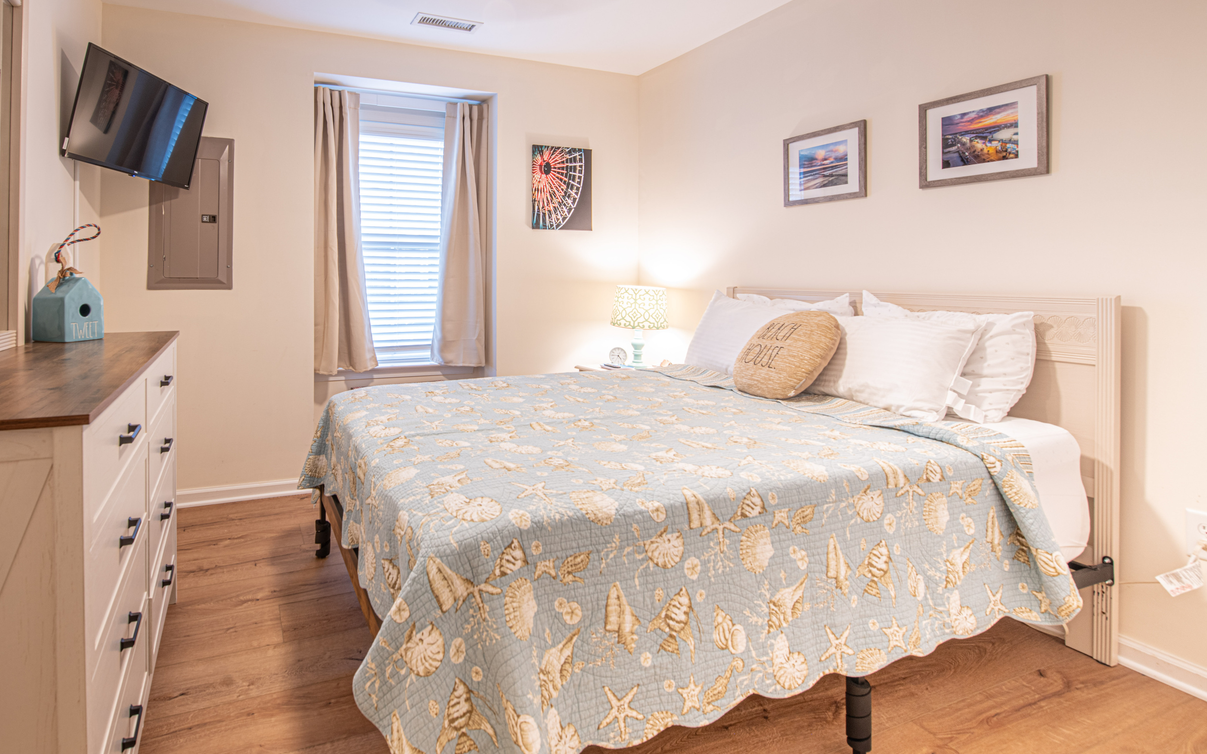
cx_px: 461
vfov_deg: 64.0
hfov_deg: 89.5
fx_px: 592
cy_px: 280
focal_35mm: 18
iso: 64
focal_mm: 14
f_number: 9
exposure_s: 3
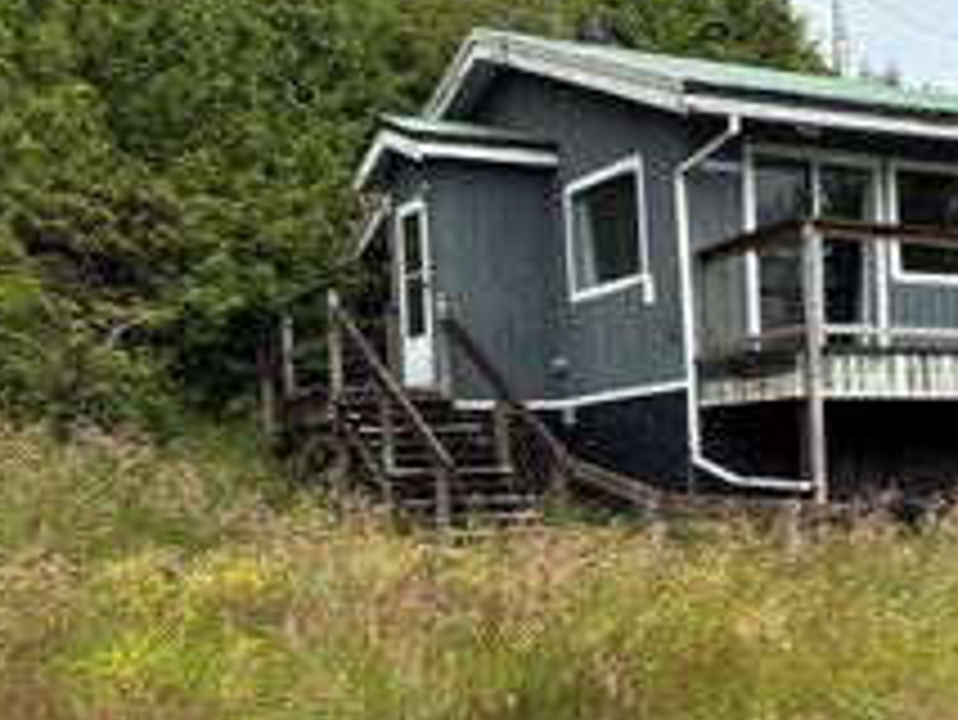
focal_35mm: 61
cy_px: 524
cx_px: 949
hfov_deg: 29.6
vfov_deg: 23.8
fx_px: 1689
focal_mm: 5.96
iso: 50
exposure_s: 1/1175
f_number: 1.6
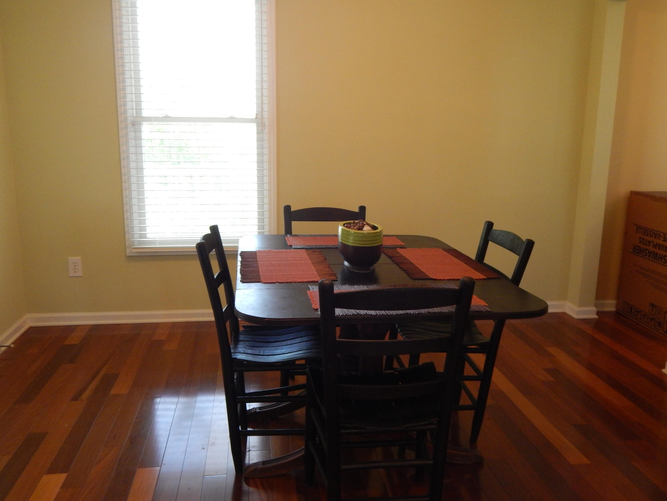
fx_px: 597
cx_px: 334
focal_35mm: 31
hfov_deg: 58.4
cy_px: 250
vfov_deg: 45.4
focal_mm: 5.6
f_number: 3.2
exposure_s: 1/50
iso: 400
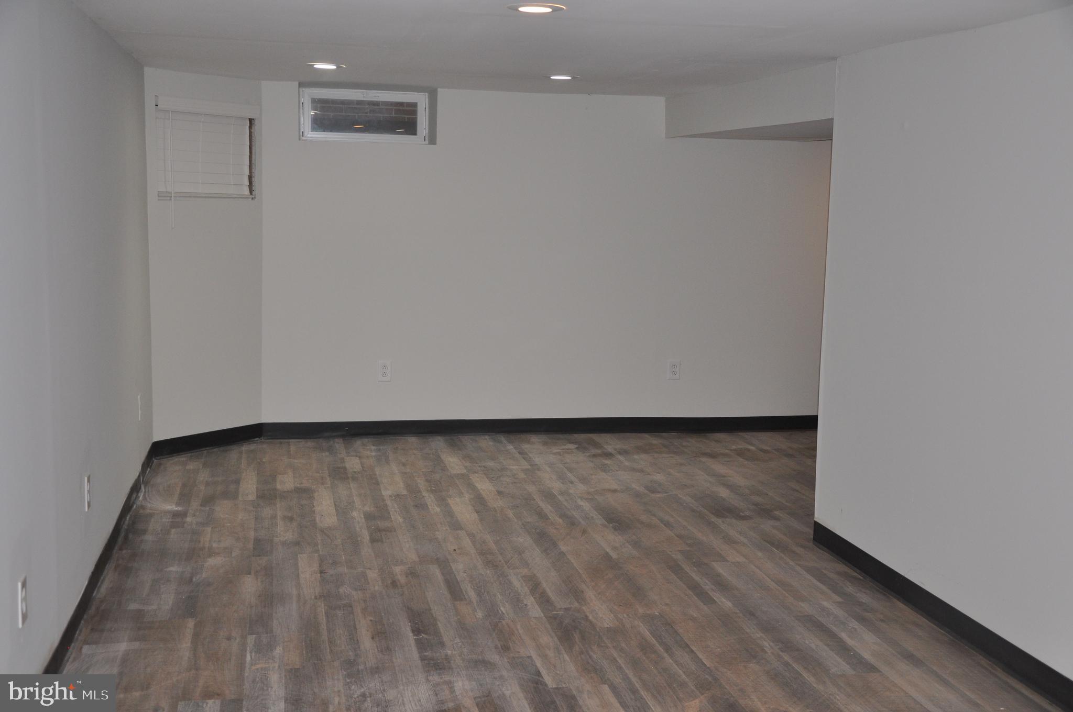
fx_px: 1340
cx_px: 536
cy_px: 356
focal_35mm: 45
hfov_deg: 43.7
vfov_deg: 29.8
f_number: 4.2
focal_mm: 30
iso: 640
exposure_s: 1/60
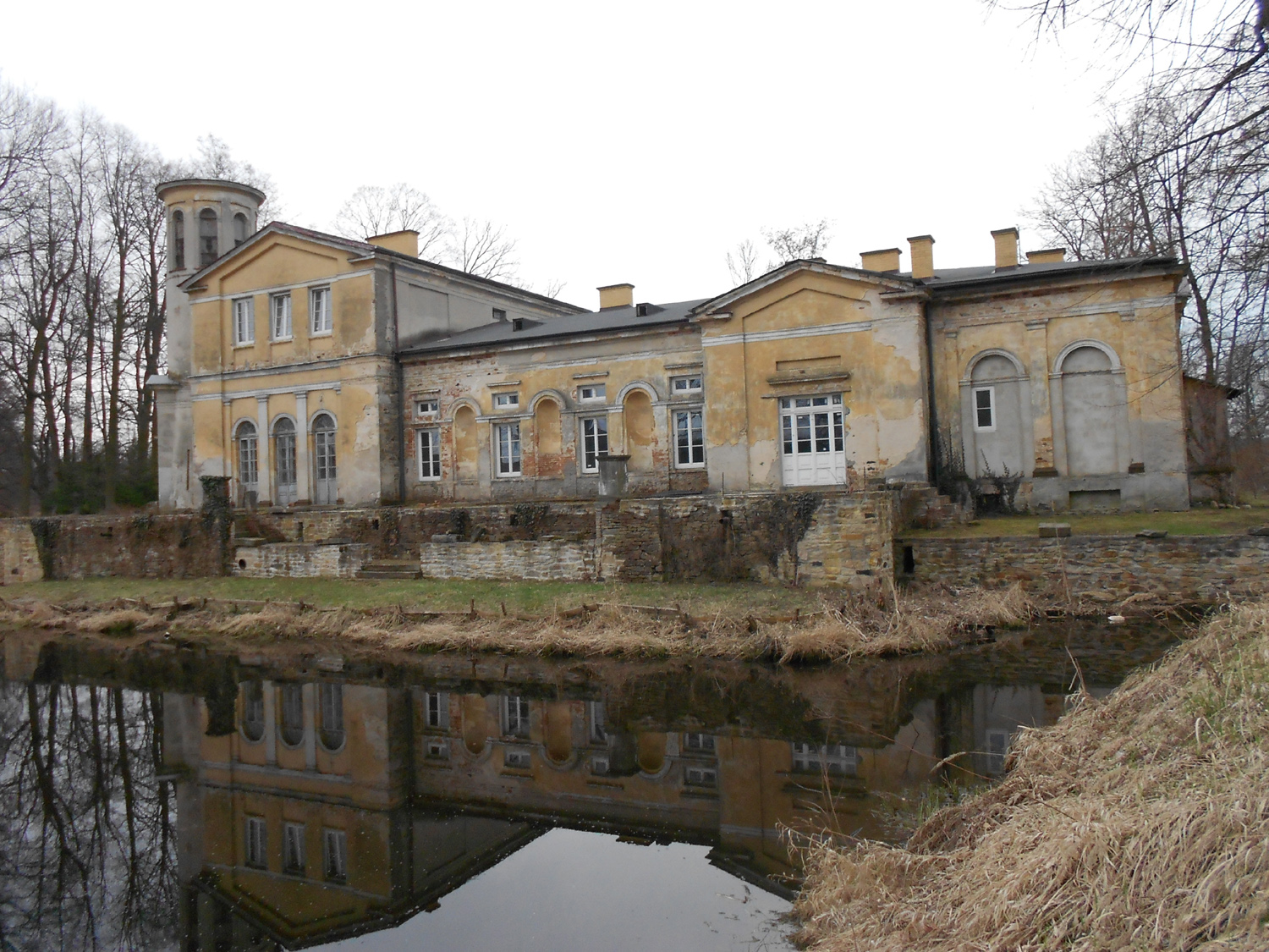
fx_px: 1063
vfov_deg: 48.2
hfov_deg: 61.7
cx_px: 634
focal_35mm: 29
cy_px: 476
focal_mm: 5.1
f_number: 3.4
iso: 200
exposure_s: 1/60
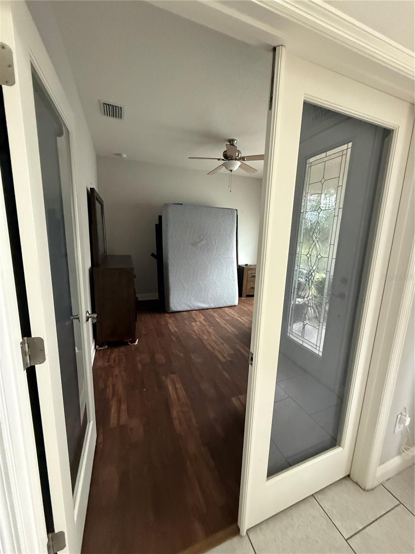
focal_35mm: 14
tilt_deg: -9.2
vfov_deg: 102.1
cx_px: 208
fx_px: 224
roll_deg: -2.1
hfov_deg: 85.7
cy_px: 277
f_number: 2.2
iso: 800
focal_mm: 2.22
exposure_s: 1/60
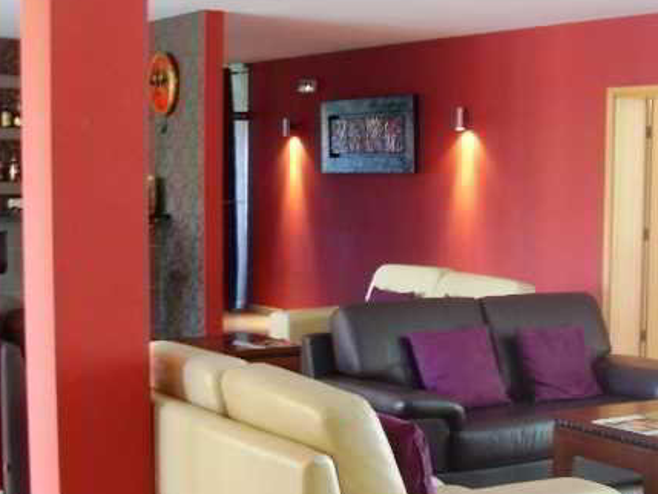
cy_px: 327
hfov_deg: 27.0
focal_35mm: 69
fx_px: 1312
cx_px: 609
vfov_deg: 21.2
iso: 80
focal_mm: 6.3
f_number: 2.8
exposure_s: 1/4
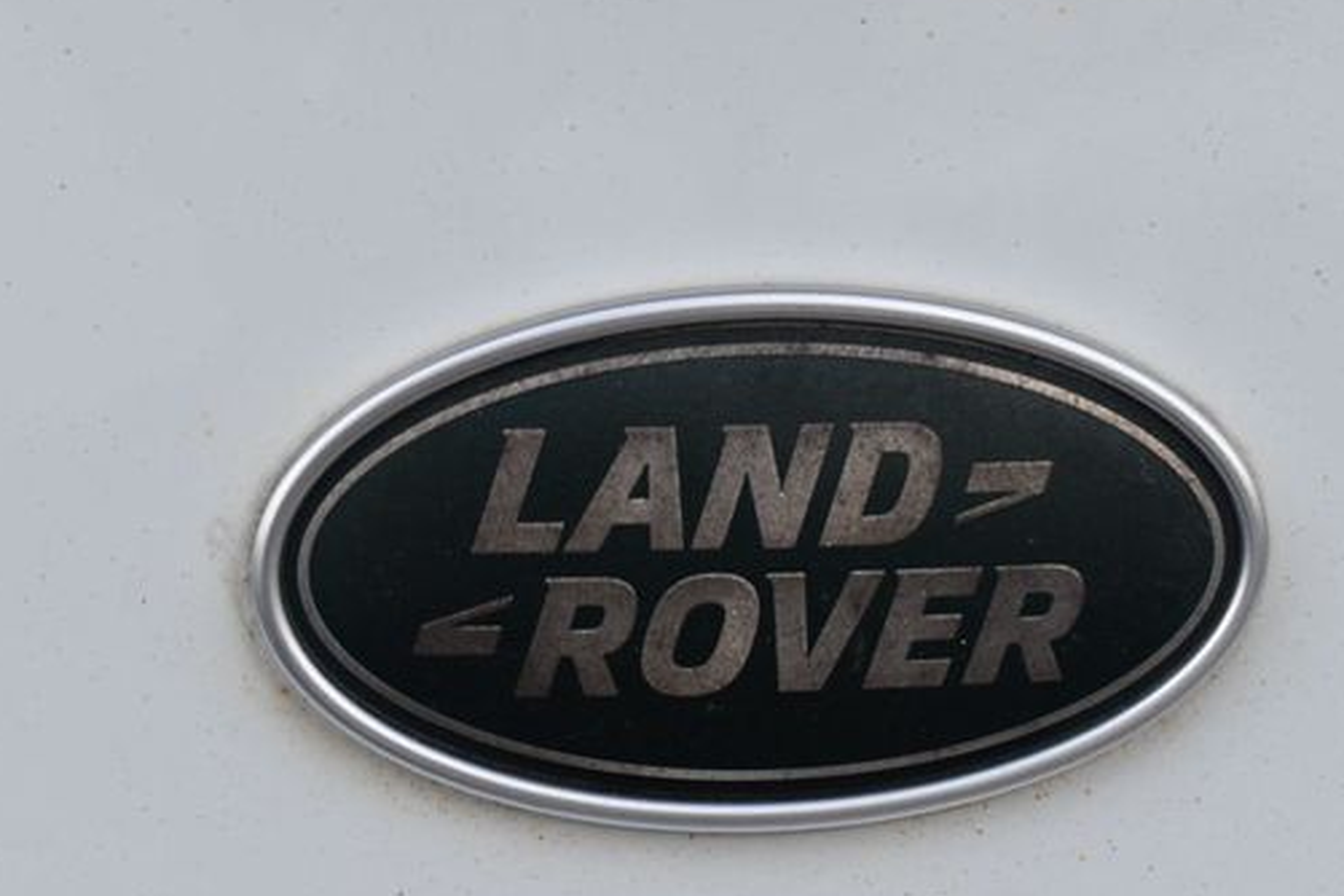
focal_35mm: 92
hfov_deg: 22.1
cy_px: 531
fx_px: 3434
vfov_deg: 14.9
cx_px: 775
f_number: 7.1
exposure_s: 1/40
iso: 400
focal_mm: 48
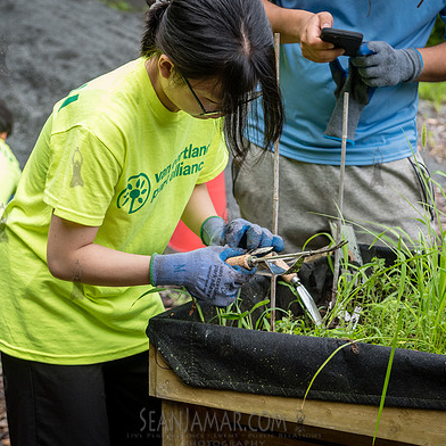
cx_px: 251
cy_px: 245
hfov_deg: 17.6
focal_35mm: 99
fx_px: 1443
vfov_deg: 17.6
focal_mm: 70
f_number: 4.5
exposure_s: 1/640
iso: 640
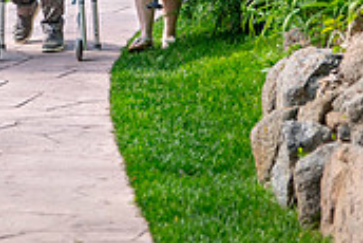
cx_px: 61
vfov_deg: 5.4
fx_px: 2563
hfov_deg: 8.1
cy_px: -163
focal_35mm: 254
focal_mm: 70
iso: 400
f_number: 3.2
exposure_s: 1/400
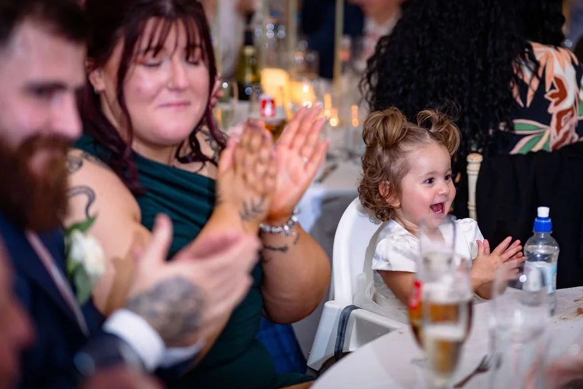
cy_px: 177
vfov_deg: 13.8
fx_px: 1603
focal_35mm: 99
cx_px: 336
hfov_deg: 20.6
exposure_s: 1/200
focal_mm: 85
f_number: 1.8
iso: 1000
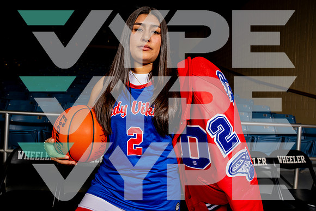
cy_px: 106
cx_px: 158
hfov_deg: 73.7
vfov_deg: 53.2
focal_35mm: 24
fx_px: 211
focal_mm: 24
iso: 250
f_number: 7.1
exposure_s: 1/125
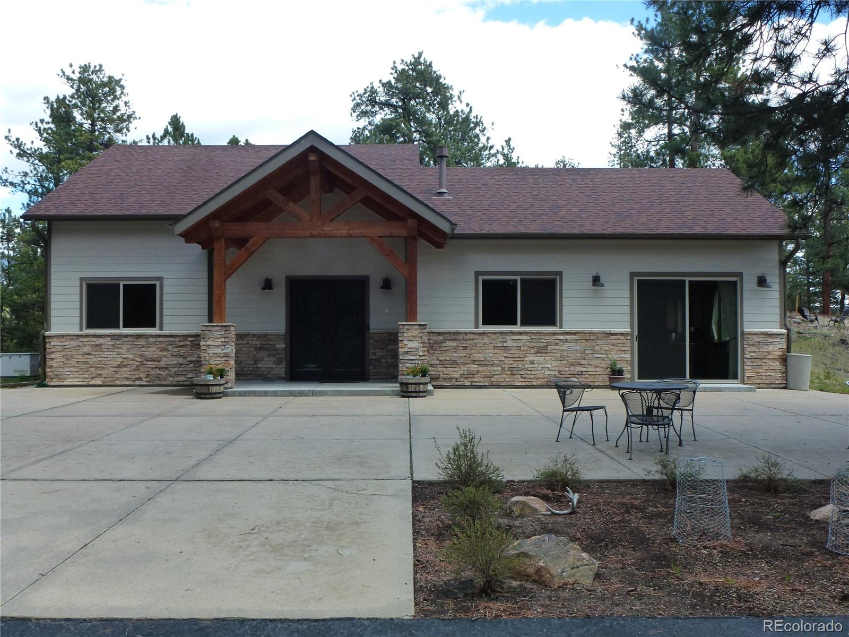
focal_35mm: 33
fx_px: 809
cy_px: 318
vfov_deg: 42.9
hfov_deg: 55.4
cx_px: 424
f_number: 4
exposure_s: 1/320
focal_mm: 5.9
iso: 160
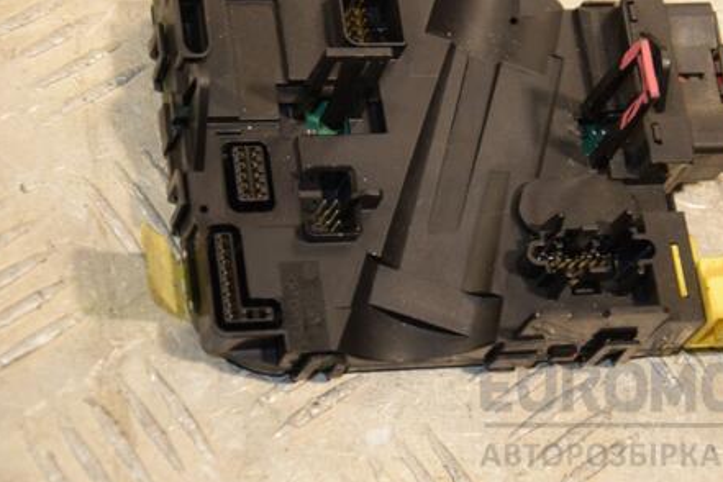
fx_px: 2872
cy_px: 169
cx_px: 449
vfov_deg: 9.6
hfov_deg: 14.3
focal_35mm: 143
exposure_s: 1/160
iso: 800
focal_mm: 70
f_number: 5.3
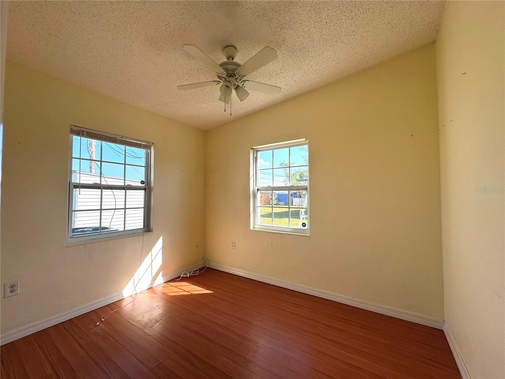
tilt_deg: +2.1
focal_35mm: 14
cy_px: 190
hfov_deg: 102.1
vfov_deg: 85.7
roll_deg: +0.0
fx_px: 204
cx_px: 252
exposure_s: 1/362
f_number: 2.2
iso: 40
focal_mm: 2.22
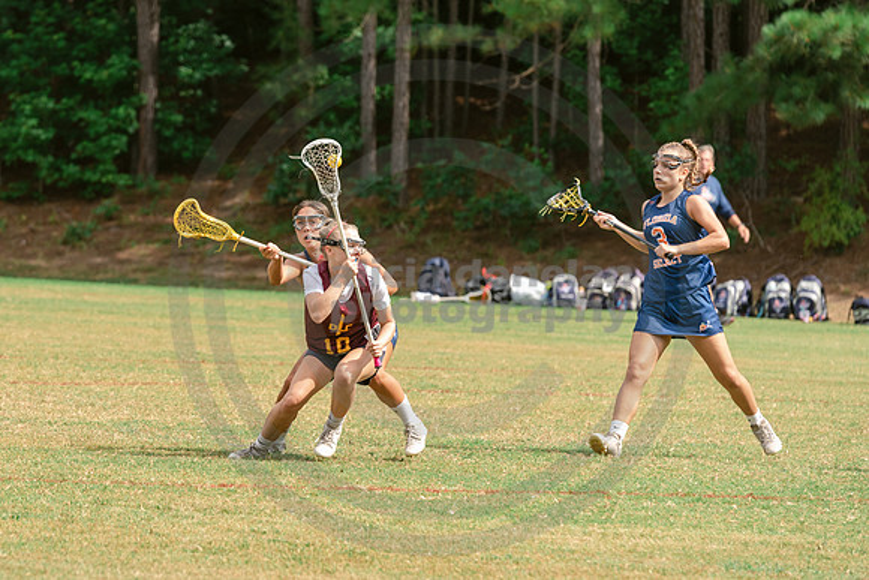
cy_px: 290
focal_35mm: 281
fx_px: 6782
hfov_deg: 7.3
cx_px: 259
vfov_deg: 4.9
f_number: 4.5
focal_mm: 200
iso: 250
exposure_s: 1/1250
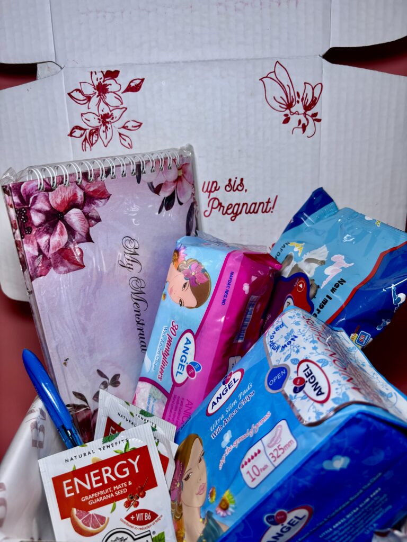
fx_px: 408
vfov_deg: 67.3
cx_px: 204
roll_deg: +1.1
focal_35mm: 26
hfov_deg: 53.1
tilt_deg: -22.2
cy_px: 271
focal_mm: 5.96
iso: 40
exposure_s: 1/121
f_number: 1.6
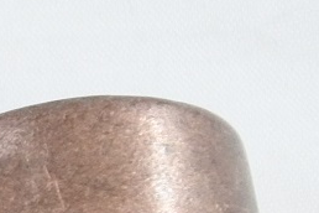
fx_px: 3668
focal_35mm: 414
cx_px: -670
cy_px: 433
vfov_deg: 3.3
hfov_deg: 4.7
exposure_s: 1/125
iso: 800
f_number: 5
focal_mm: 23.6
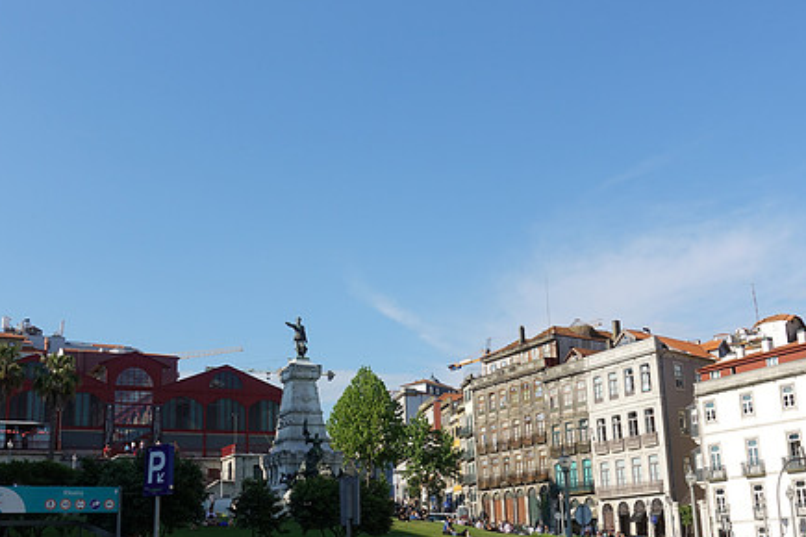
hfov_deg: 44.5
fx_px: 985
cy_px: 310
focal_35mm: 44
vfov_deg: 30.5
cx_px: 391
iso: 125
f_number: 5.6
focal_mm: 12.2
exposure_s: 1/500
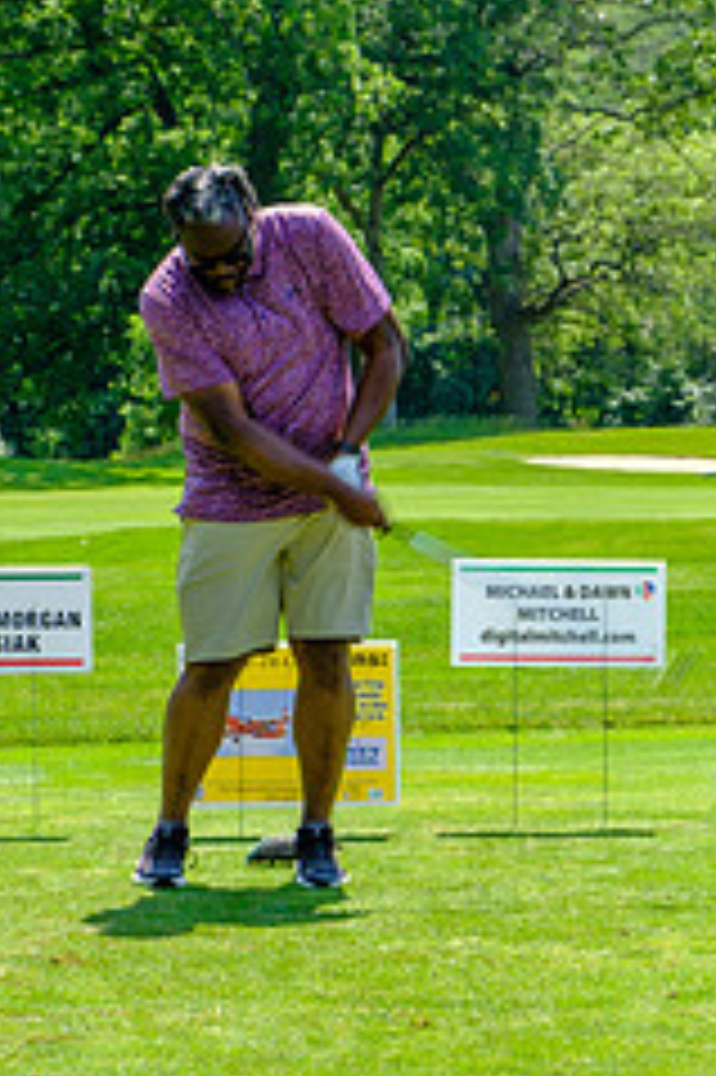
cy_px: 455
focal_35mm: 130
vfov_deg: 15.8
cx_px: 410
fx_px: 3884
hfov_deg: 10.5
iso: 200
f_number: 5
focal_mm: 46.3
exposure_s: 1/250
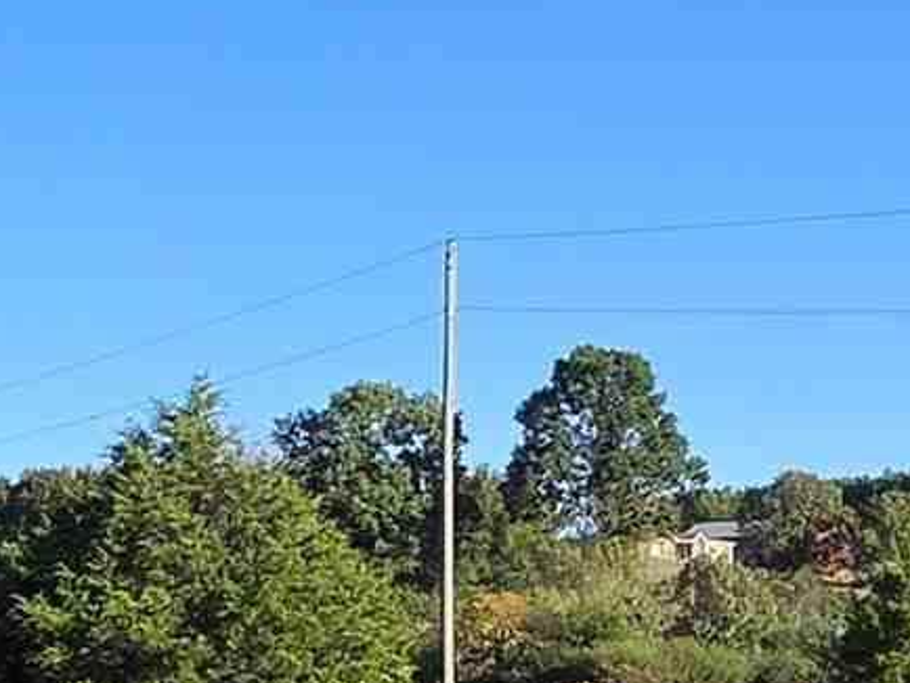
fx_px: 2420
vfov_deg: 15.2
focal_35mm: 92
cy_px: 916
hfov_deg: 21.3
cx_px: 526
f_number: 1.9
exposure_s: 1/1084
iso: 32
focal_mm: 2.2
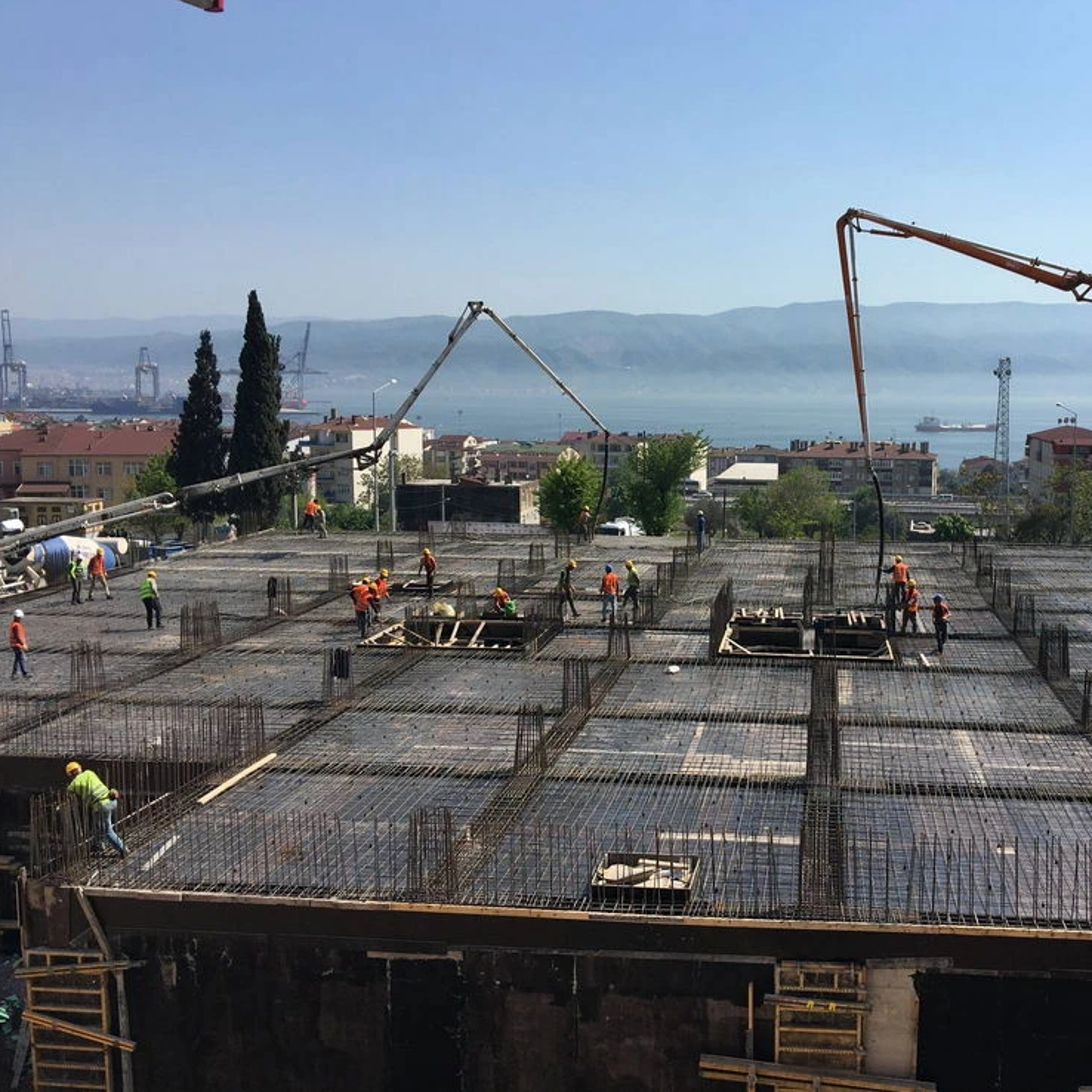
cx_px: 725
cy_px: 534
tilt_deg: -5.0
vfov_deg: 47.2
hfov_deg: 46.5
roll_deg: -0.8
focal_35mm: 35
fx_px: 1249
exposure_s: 1/1603
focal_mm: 4.15
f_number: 2.2
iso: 25
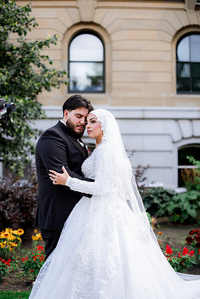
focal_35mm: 50
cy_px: 150
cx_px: 100
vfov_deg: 39.6
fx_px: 417
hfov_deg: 27.0
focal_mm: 50
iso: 200
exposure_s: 1/800
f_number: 2
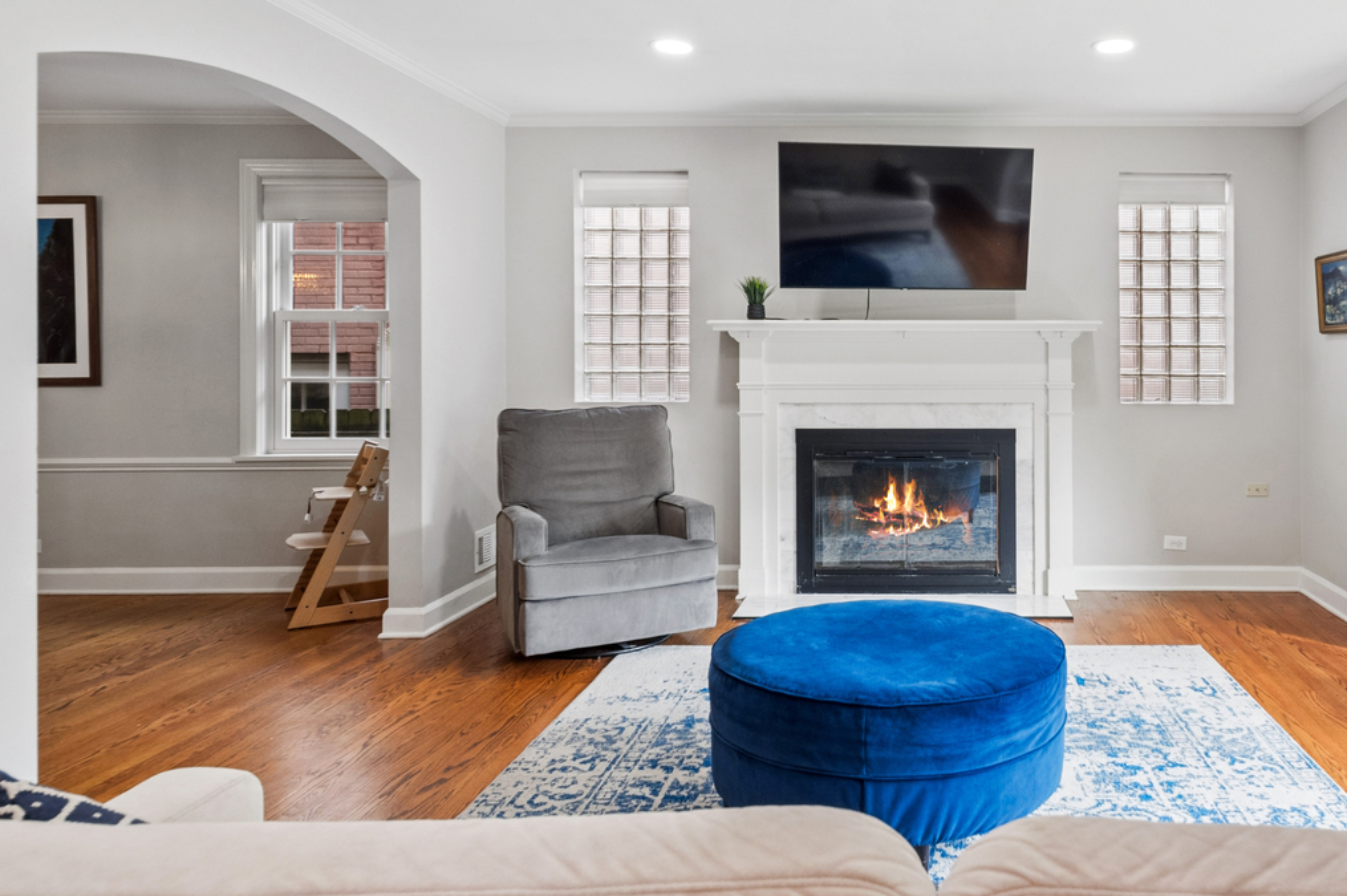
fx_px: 897
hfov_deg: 72.2
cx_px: 867
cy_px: 360
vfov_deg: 52.7
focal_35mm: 24
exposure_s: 1/25
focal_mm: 10
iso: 400
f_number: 8
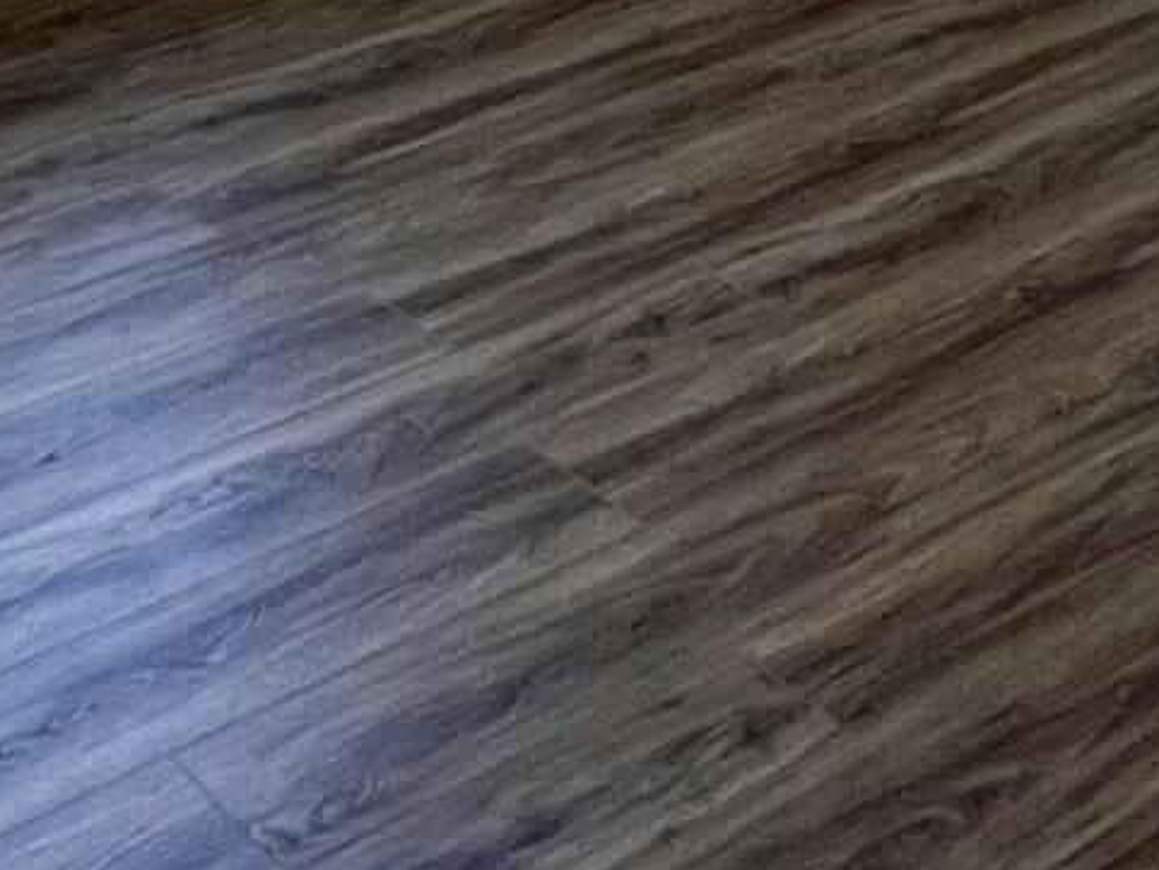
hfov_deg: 24.1
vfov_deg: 14.8
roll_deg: -0.5
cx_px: 622
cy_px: -884
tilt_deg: -6.1
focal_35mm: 81
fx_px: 2713
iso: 32
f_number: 1.8
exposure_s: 1/186
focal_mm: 1.57
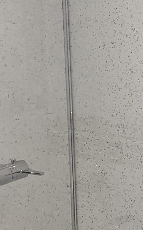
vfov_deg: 20.9
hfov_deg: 11.8
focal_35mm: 99
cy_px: 81
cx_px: 286
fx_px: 617
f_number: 1.85
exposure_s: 1/703
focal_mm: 6.81
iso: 1364
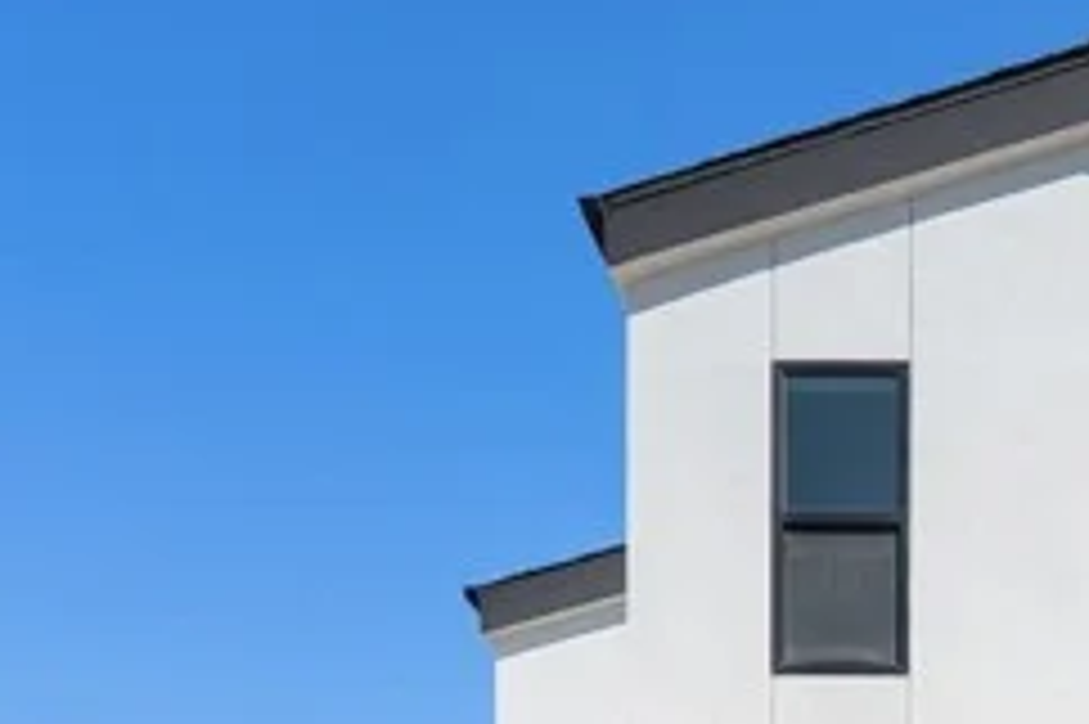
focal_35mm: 46
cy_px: 794
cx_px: 1179
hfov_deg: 36.4
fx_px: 1400
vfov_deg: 26.7
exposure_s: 1/1000
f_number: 9
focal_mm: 17.5
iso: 800
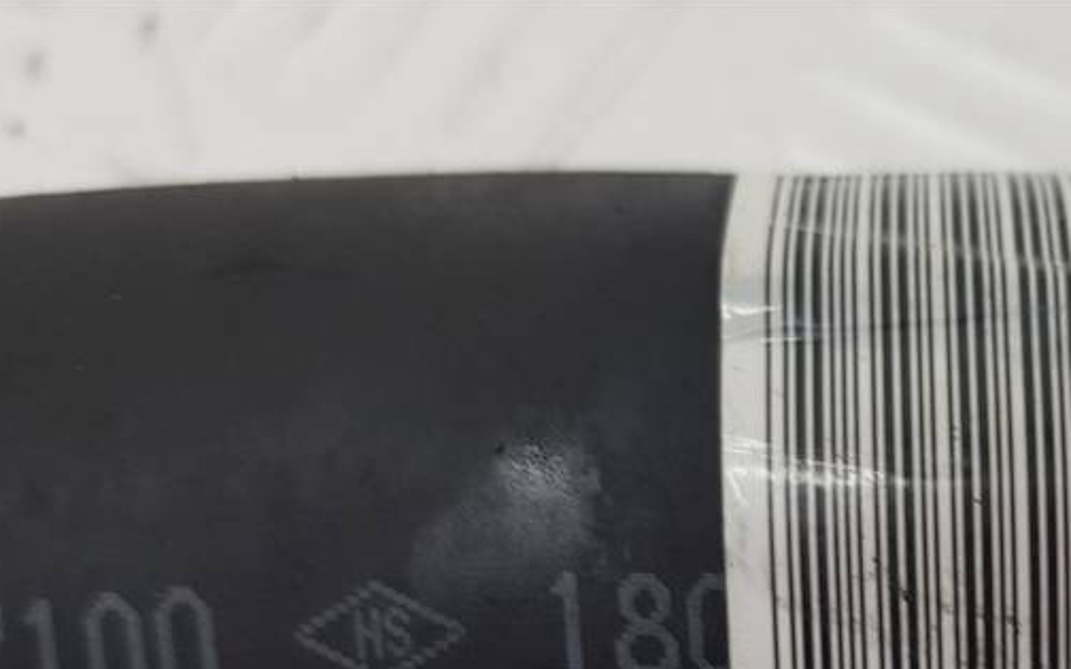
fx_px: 1635
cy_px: 811
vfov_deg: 21.4
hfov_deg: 34.1
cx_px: 988
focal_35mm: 56
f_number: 1.7
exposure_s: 1/50
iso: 50
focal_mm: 4.2
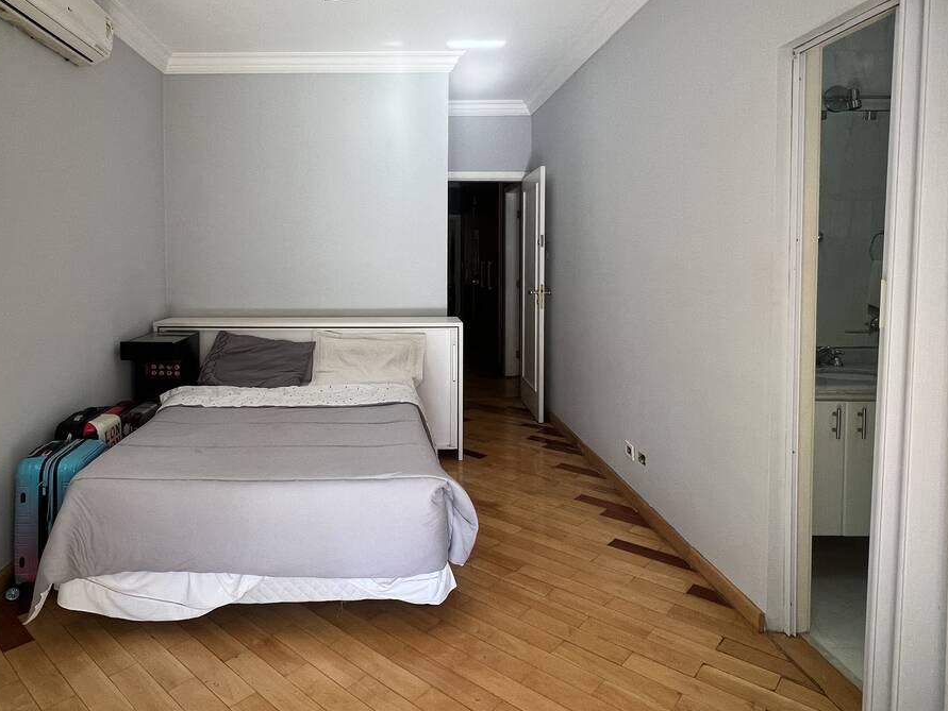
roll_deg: +0.2
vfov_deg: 62.9
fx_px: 575
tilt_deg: -2.9
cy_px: 282
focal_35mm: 21
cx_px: 394
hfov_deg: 78.3
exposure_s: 1/99
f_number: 1.8
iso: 80
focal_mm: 1.57
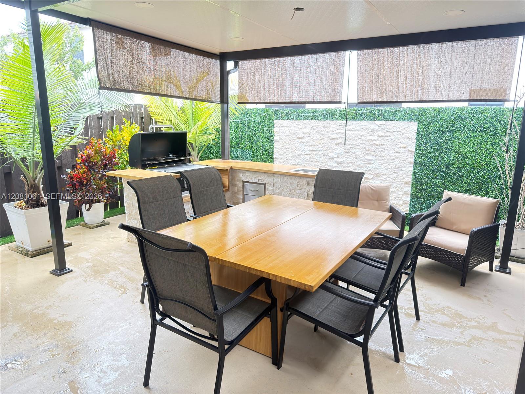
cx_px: 262
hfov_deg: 71.6
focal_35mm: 24
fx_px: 364
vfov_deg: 56.8
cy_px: 197
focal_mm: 6.76
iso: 200
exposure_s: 1/112
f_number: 1.78
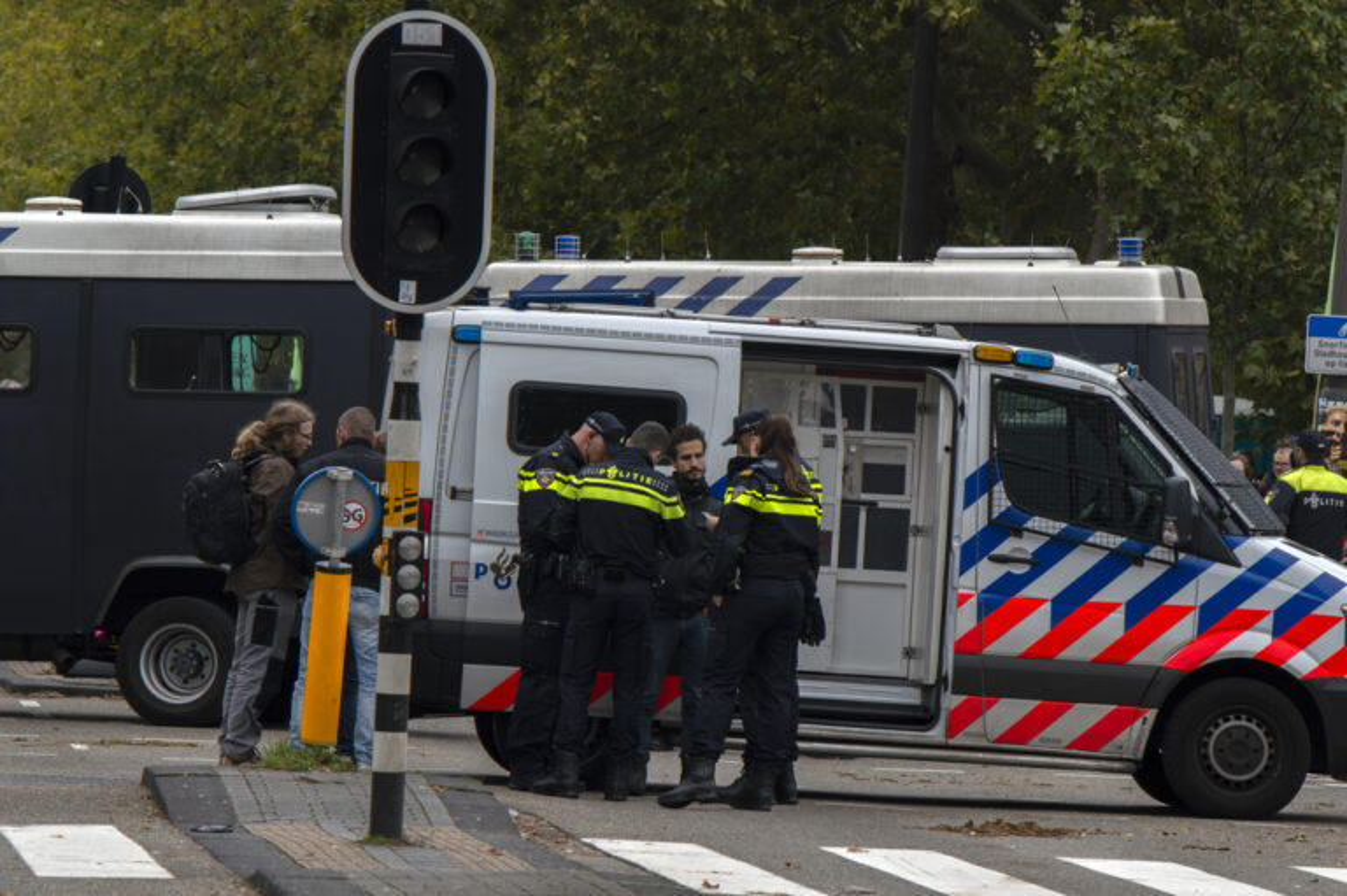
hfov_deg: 6.9
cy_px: 448
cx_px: 674
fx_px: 11217
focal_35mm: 300
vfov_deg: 4.6
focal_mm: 200
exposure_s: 1/100
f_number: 8
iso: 100
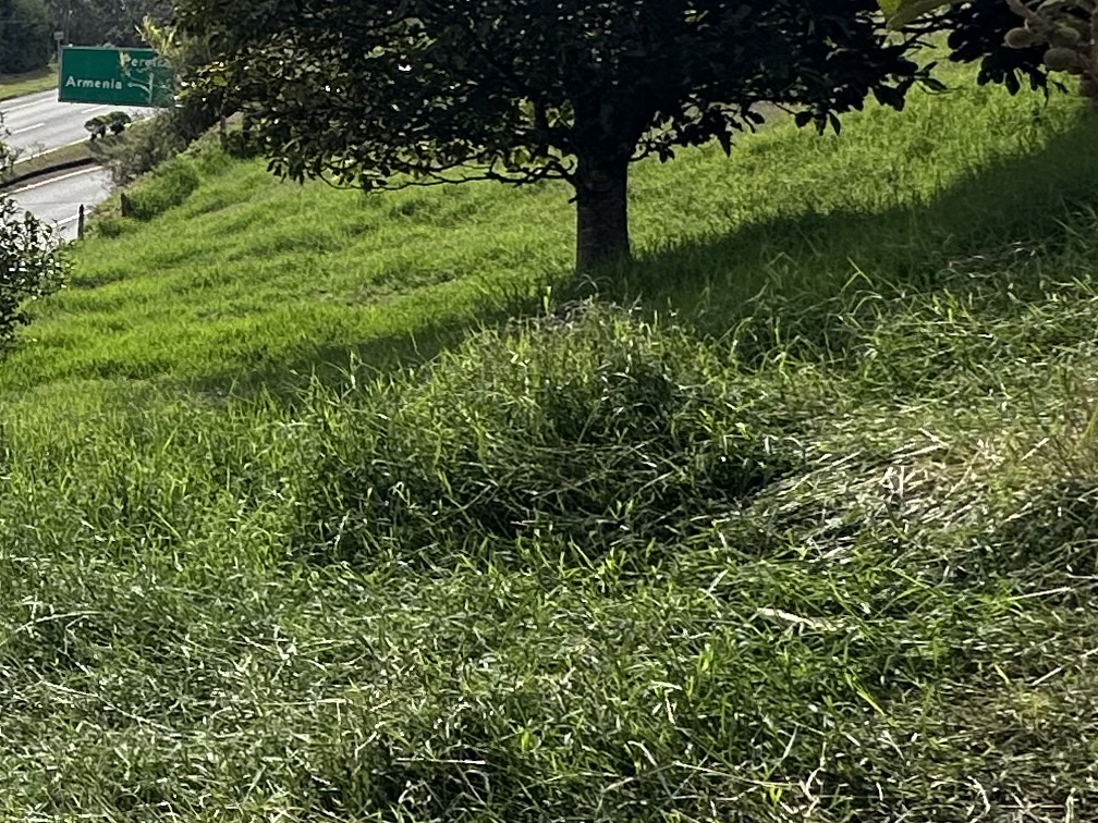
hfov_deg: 24.3
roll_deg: -1.5
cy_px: 236
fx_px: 1776
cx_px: -661
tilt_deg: -8.1
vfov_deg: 25.9
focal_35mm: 56
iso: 50
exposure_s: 1/4000
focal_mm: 2.22
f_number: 2.2
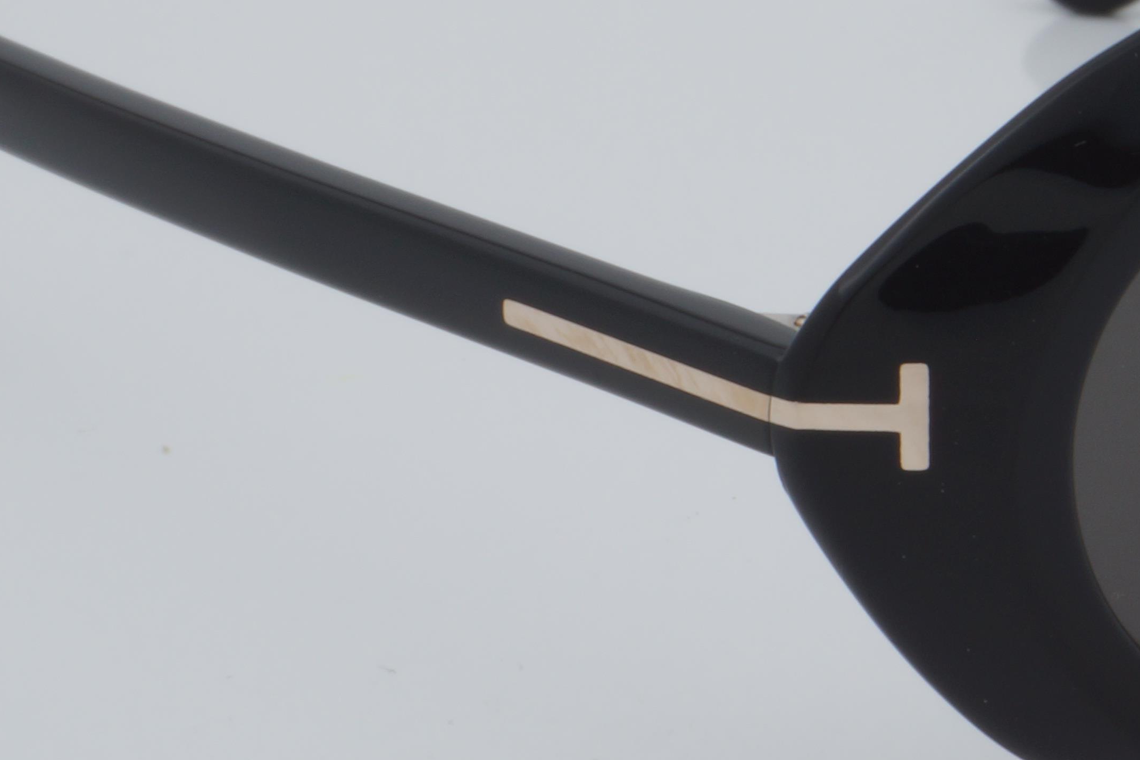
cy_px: 298
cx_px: 1253
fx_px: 6650
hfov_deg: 9.7
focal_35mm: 210
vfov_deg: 6.5
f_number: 32
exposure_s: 1/4
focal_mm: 50
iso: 100
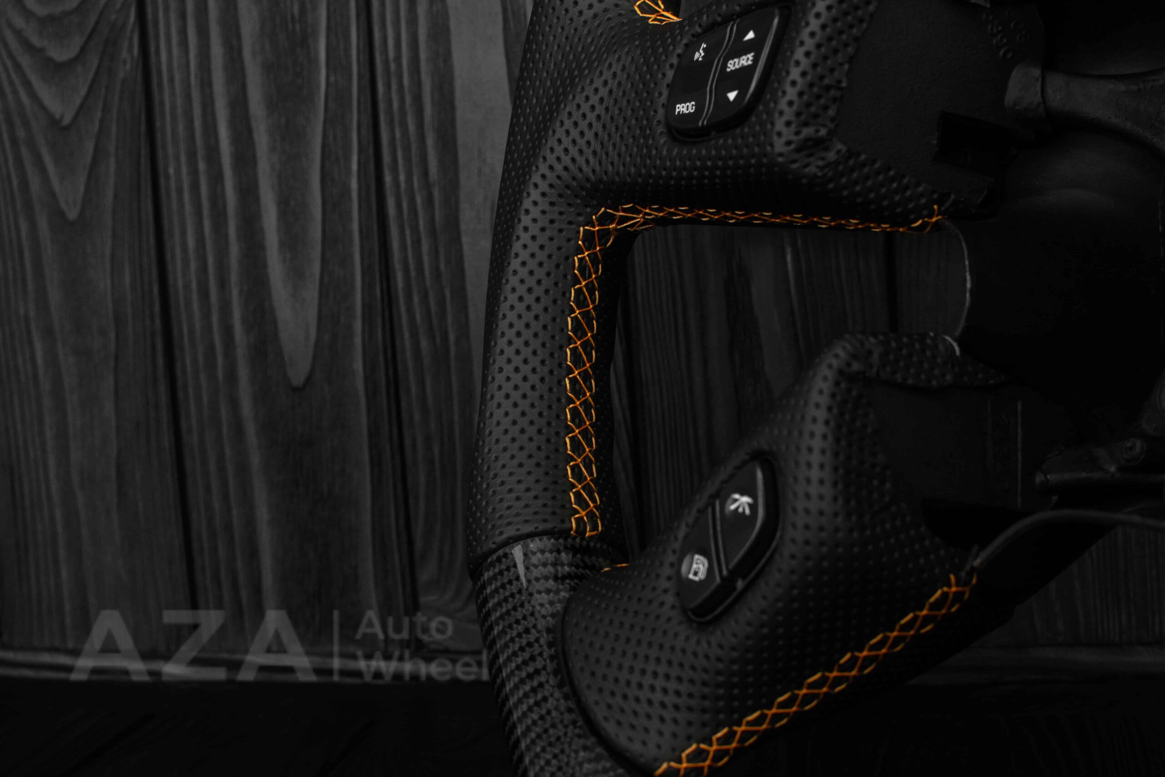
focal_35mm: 52
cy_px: 388
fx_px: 1699
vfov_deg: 25.8
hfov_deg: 37.8
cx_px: 582
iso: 500
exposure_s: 1/125
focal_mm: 35
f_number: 6.3
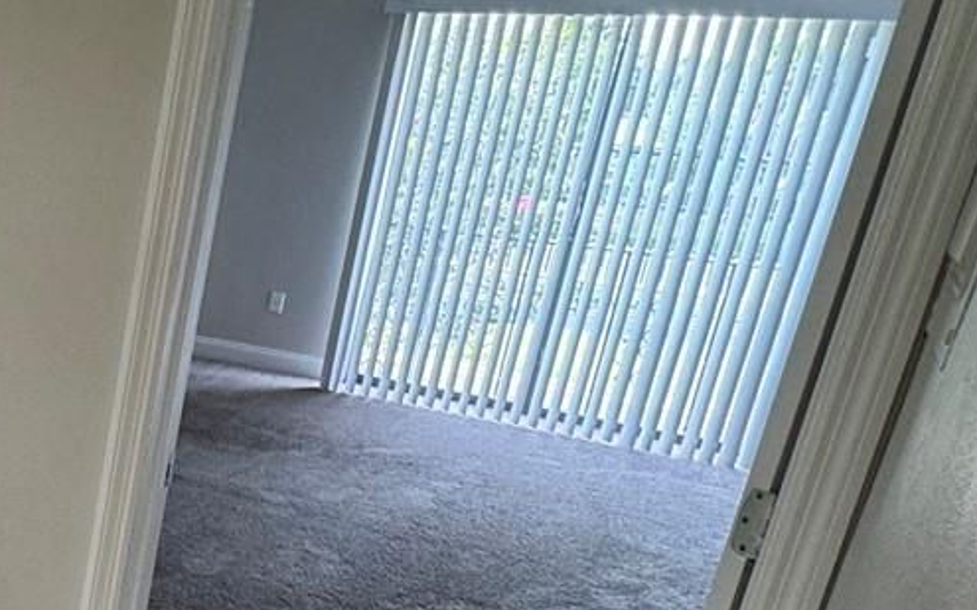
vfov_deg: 26.4
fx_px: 1278
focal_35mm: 48
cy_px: 488
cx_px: -276
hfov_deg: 32.2
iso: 160
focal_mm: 2.22
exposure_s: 1/120
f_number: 2.2
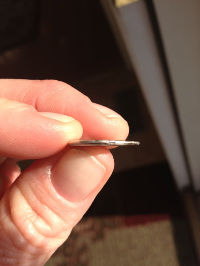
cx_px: 100
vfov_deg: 52.6
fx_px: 270
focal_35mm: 35
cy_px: 133
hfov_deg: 40.7
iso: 50
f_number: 2.4
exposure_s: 1/876
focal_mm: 4.28
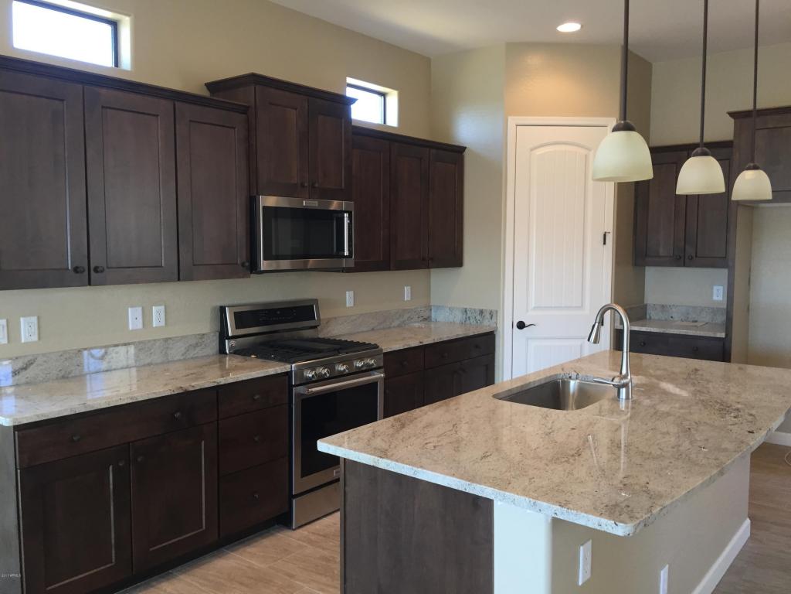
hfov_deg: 61.7
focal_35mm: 29
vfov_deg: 48.2
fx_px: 663
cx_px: 396
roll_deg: -0.6
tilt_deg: -4.8
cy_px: 297
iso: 50
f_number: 2.2
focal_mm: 4.15
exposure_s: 1/30
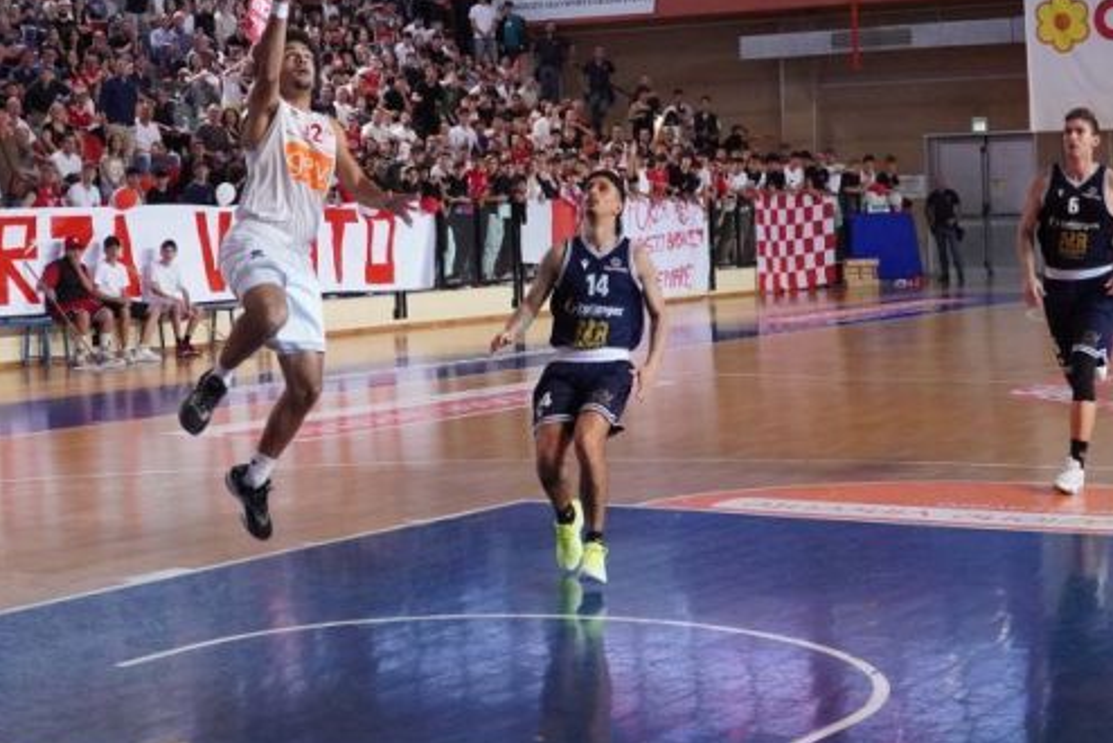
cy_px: 178
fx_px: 2103
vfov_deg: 19.9
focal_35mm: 68
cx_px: 358
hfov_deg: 29.4
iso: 5000
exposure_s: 1/800
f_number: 5
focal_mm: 28
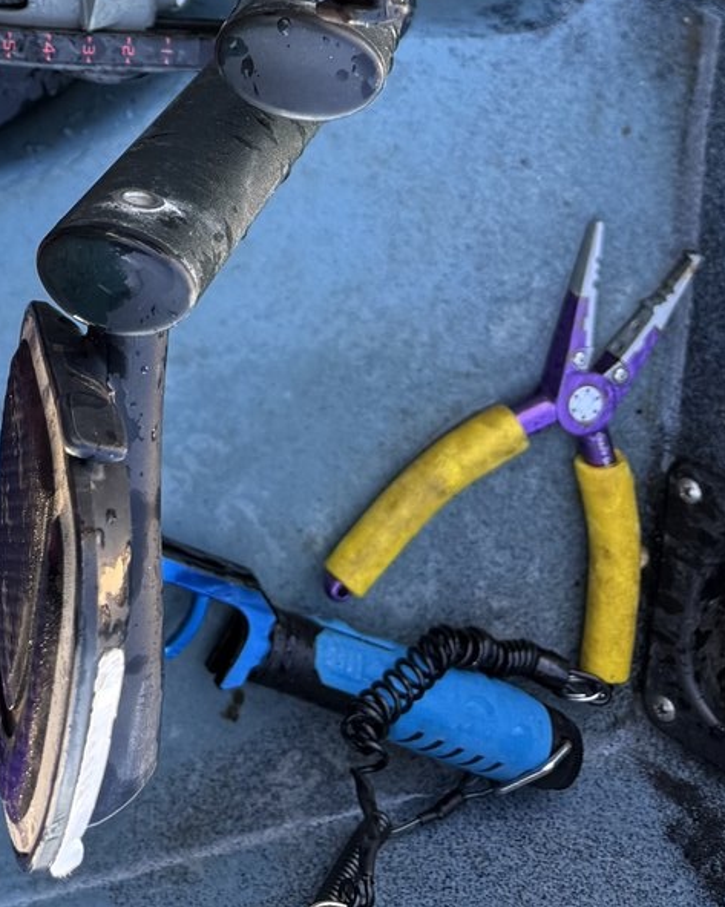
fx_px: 2040
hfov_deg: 18.7
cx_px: -225
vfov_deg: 21.8
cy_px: -365
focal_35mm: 76
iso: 50
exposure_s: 1/124
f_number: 1.78
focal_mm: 6.76
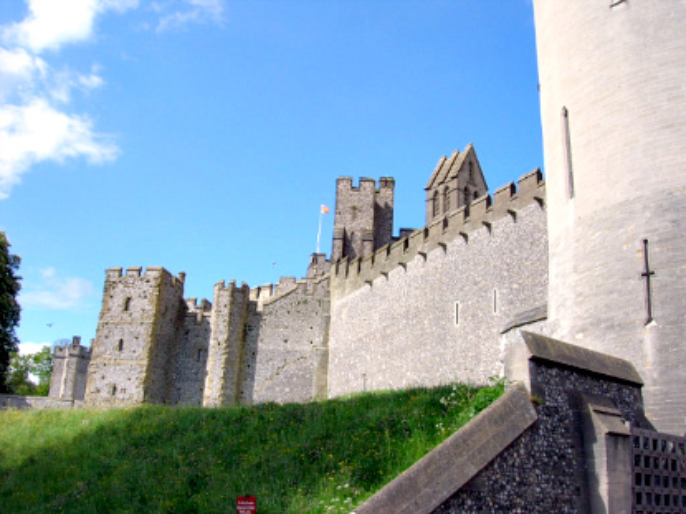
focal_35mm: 34
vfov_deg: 41.8
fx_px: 674
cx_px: 343
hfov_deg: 54.0
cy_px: 257
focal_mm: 5.7
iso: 50
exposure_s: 1/308
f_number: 4.9
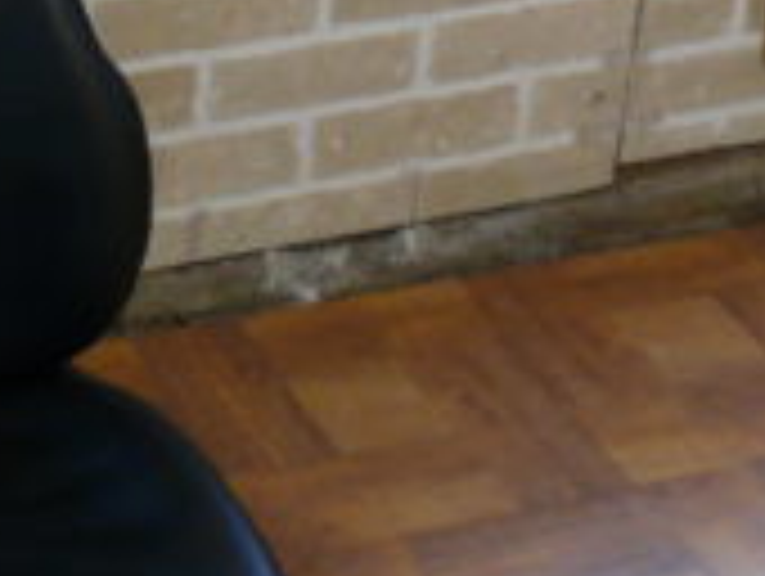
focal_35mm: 127
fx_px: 2811
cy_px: 162
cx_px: -234
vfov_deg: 11.7
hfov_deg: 14.8
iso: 200
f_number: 2.8
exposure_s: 1/10
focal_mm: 7.6
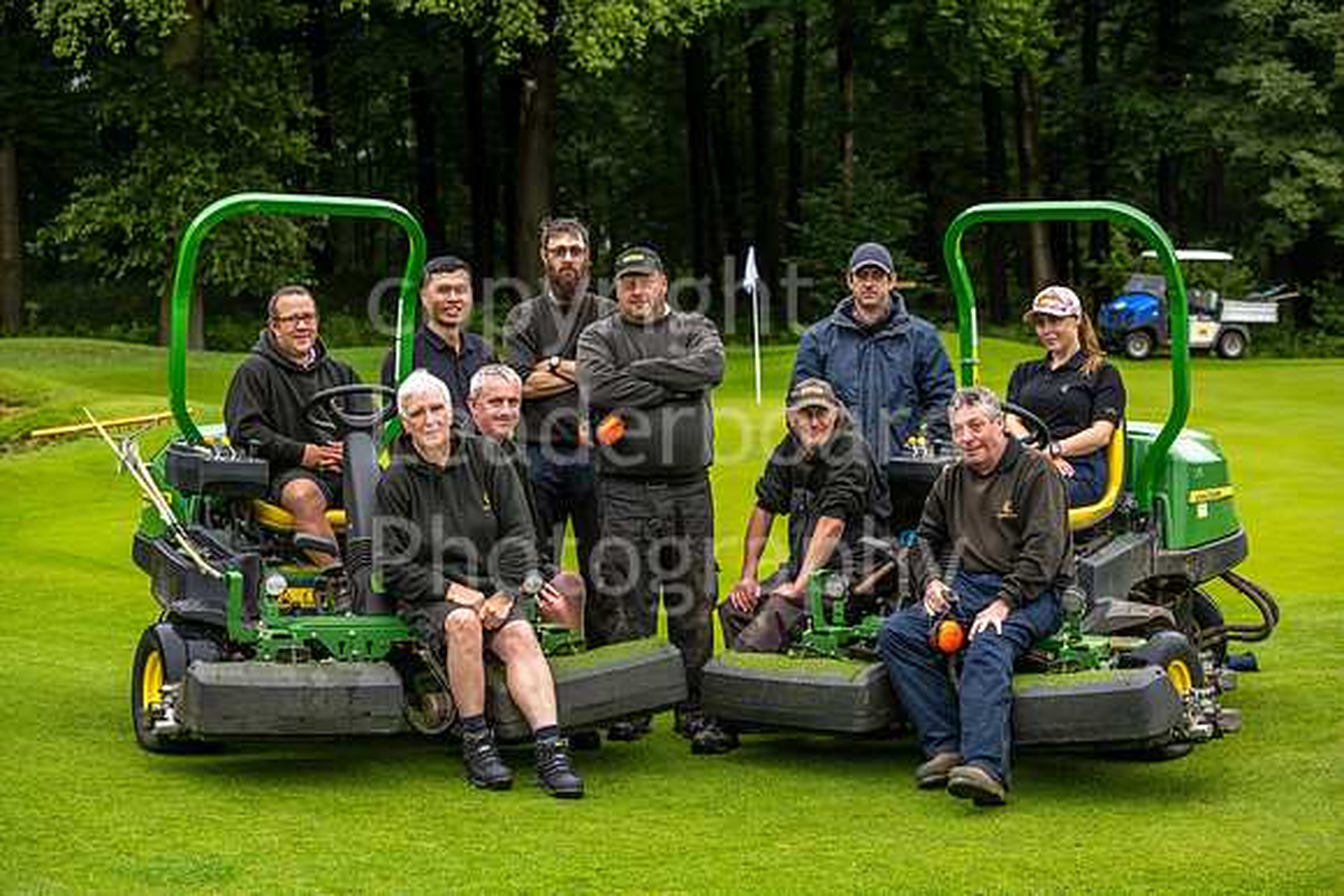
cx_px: 672
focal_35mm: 80
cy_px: 448
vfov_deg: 17.1
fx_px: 2987
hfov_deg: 25.4
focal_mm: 80
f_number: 4.5
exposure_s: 1/80
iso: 200
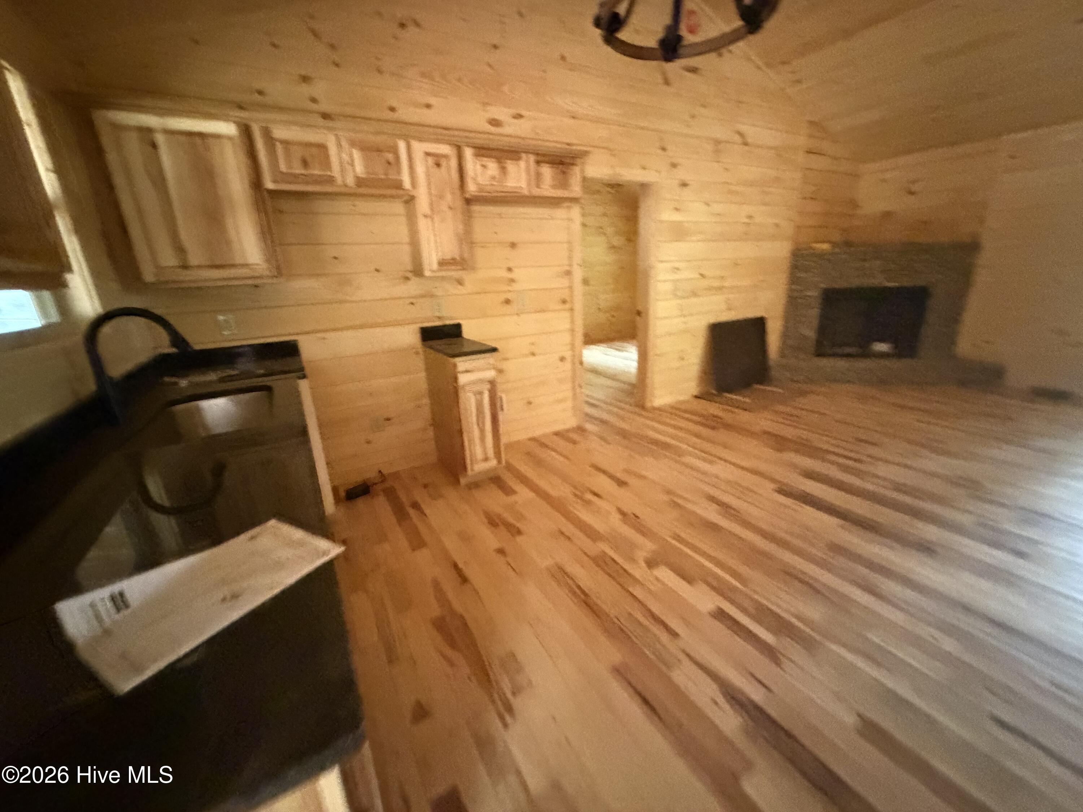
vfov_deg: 85.7
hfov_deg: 102.1
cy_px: 406
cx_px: 542
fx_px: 438
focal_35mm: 14
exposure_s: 1/60
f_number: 2.2
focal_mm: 2.22
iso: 1250
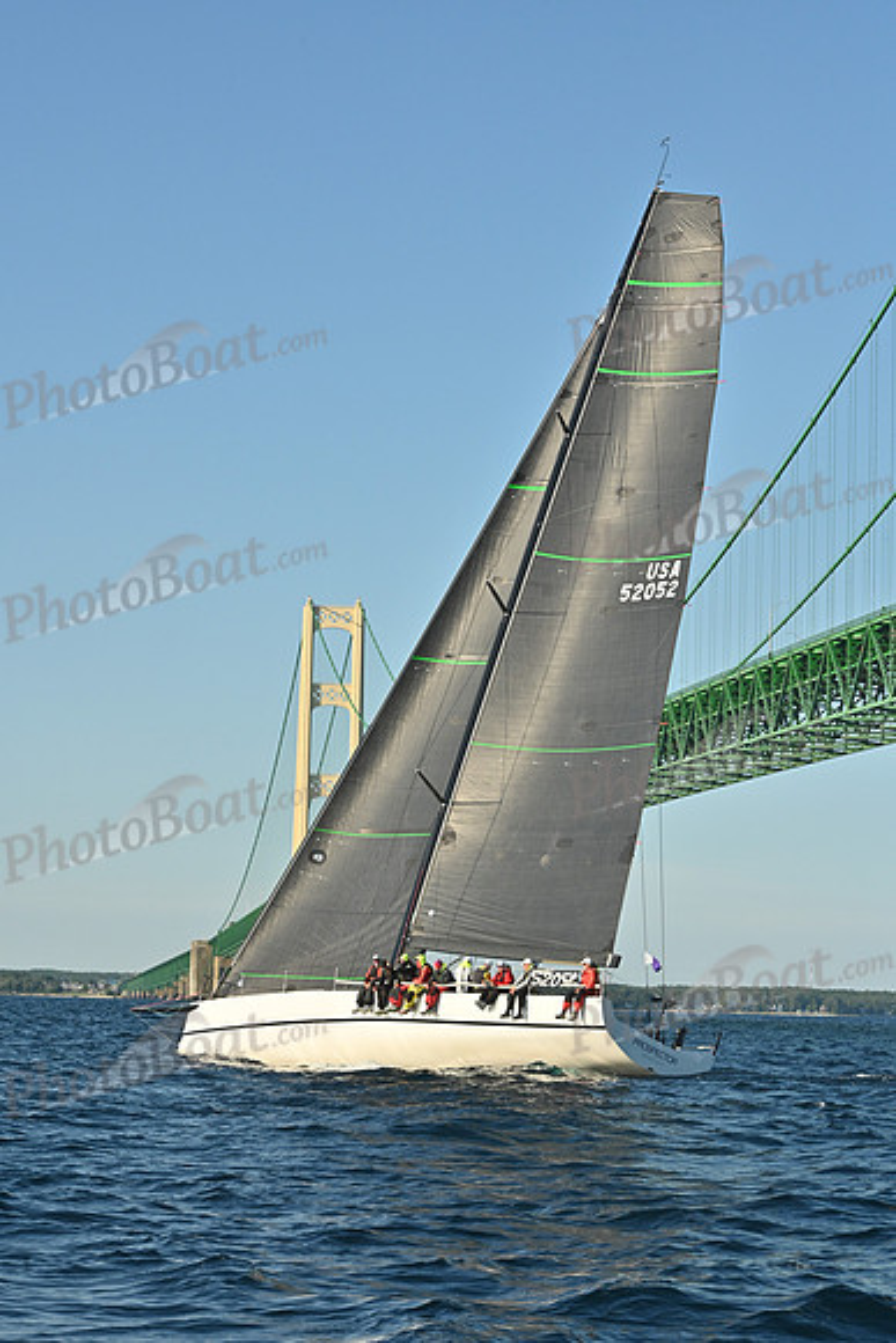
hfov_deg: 15.2
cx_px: 448
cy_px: 672
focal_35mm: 90
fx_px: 3358
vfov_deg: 22.6
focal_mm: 90
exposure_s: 1/1000
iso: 800
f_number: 14
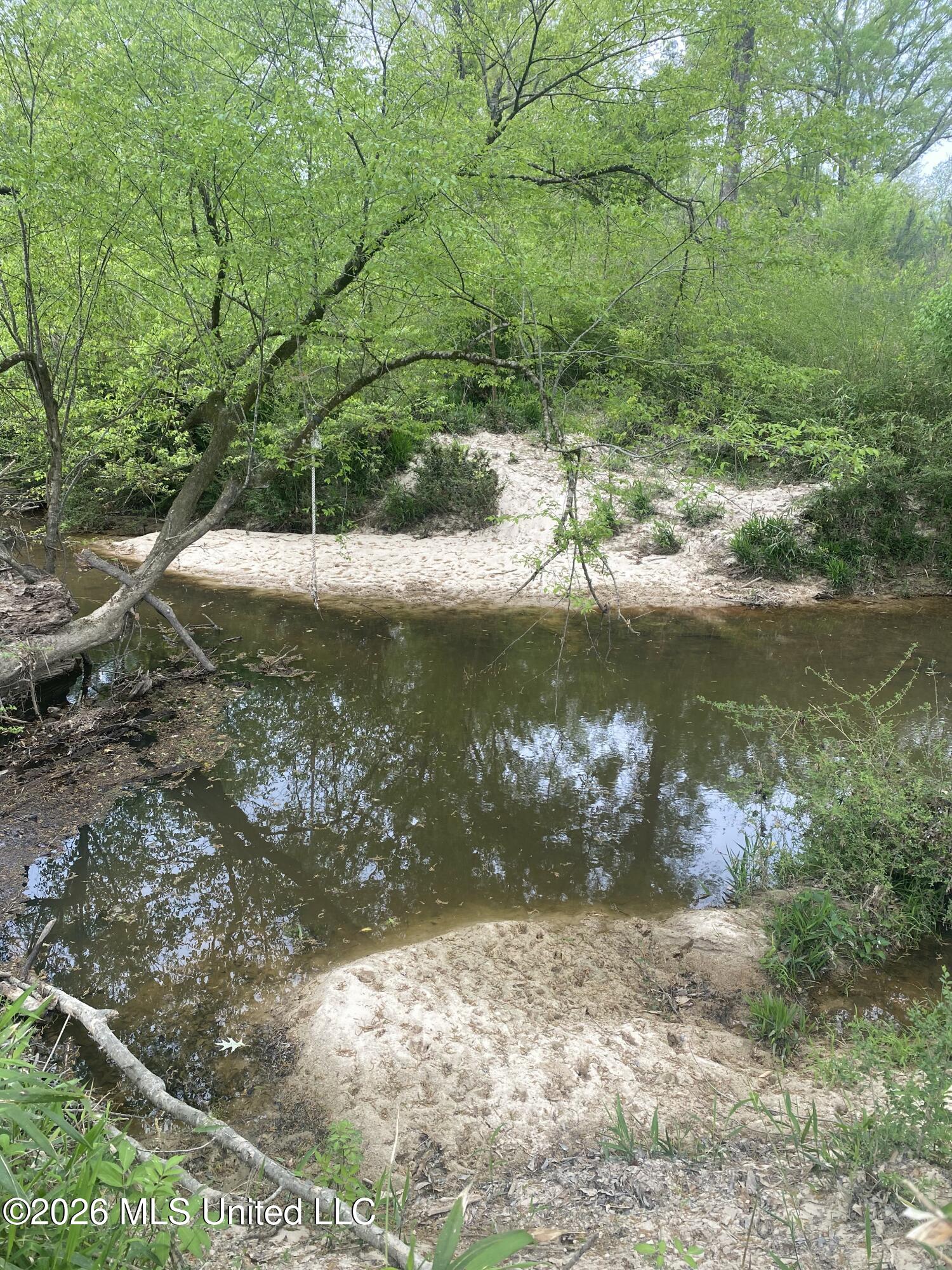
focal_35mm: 26
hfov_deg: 53.1
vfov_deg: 67.3
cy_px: 635
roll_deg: -2.4
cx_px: 476
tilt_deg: -17.2
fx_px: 953
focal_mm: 4.25
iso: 32
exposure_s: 1/136
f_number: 1.8
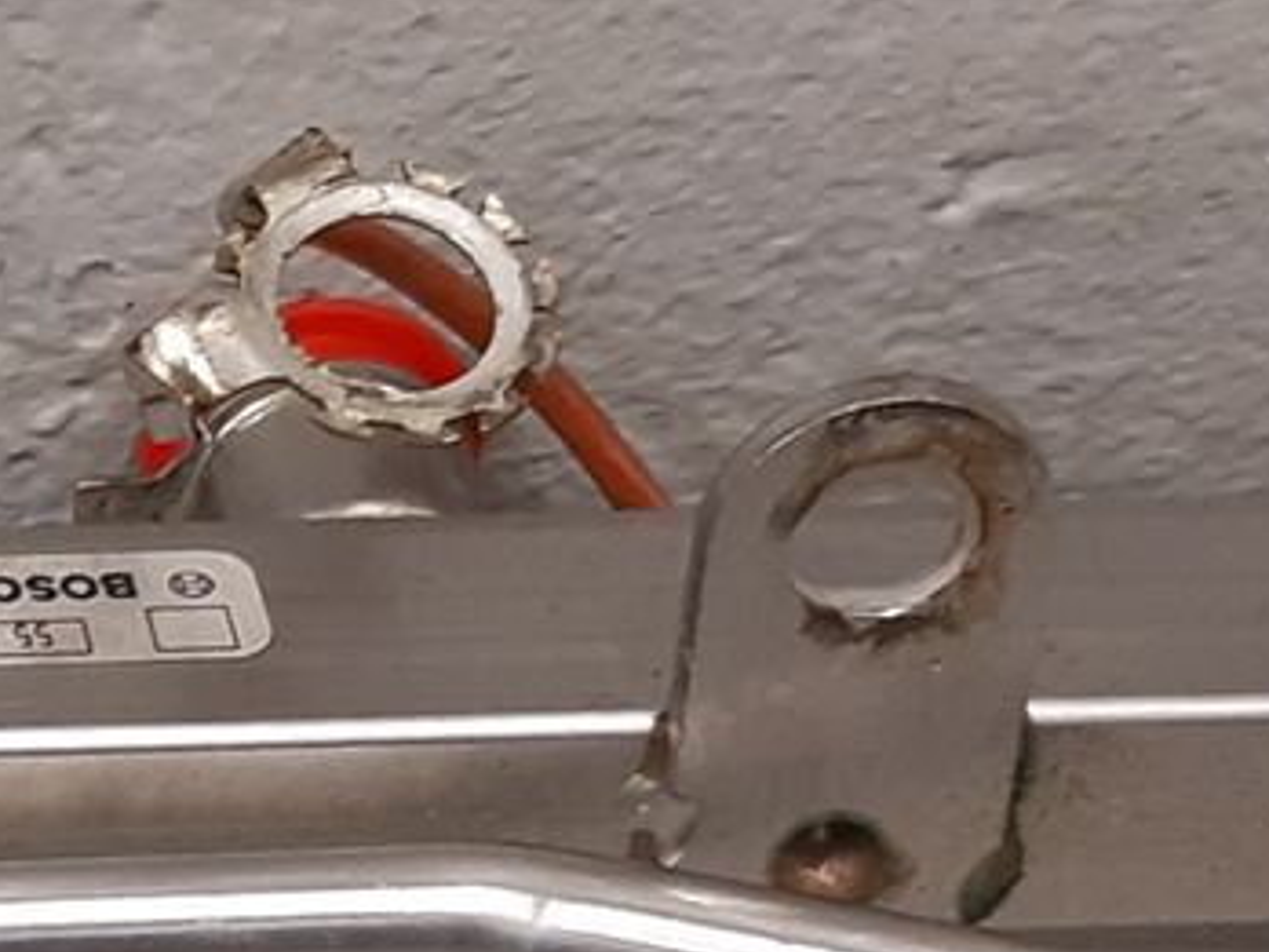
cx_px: -197
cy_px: 740
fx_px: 5609
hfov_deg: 12.6
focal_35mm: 153
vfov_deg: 9.7
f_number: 1.7
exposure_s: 1/50
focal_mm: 3.93
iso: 160
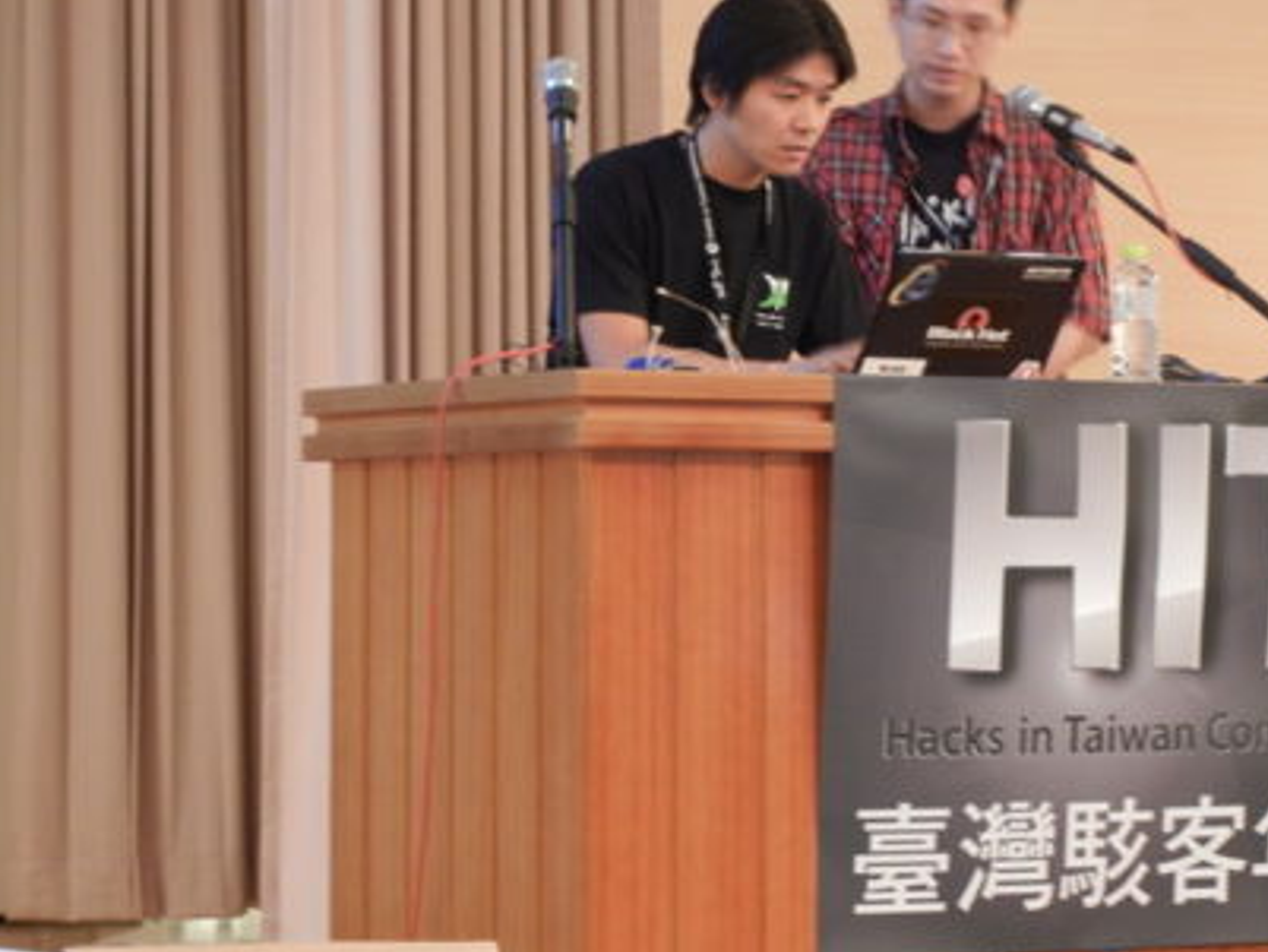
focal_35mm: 136
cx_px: 734
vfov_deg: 10.9
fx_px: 4983
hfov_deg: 14.5
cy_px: 403
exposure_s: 1/1.7
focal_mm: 20.9
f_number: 4.6
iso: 400
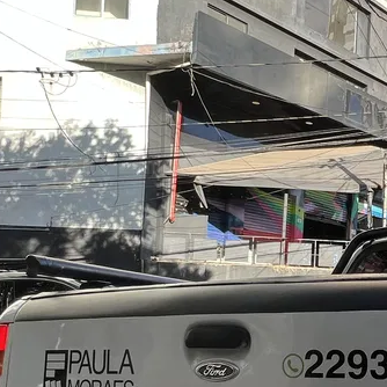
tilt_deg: -0.7
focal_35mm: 44
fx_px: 557
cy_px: 305
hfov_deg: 35.5
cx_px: 365
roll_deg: -2.9
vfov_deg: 37.1
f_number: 1.8
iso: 32
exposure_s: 1/223
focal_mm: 1.57
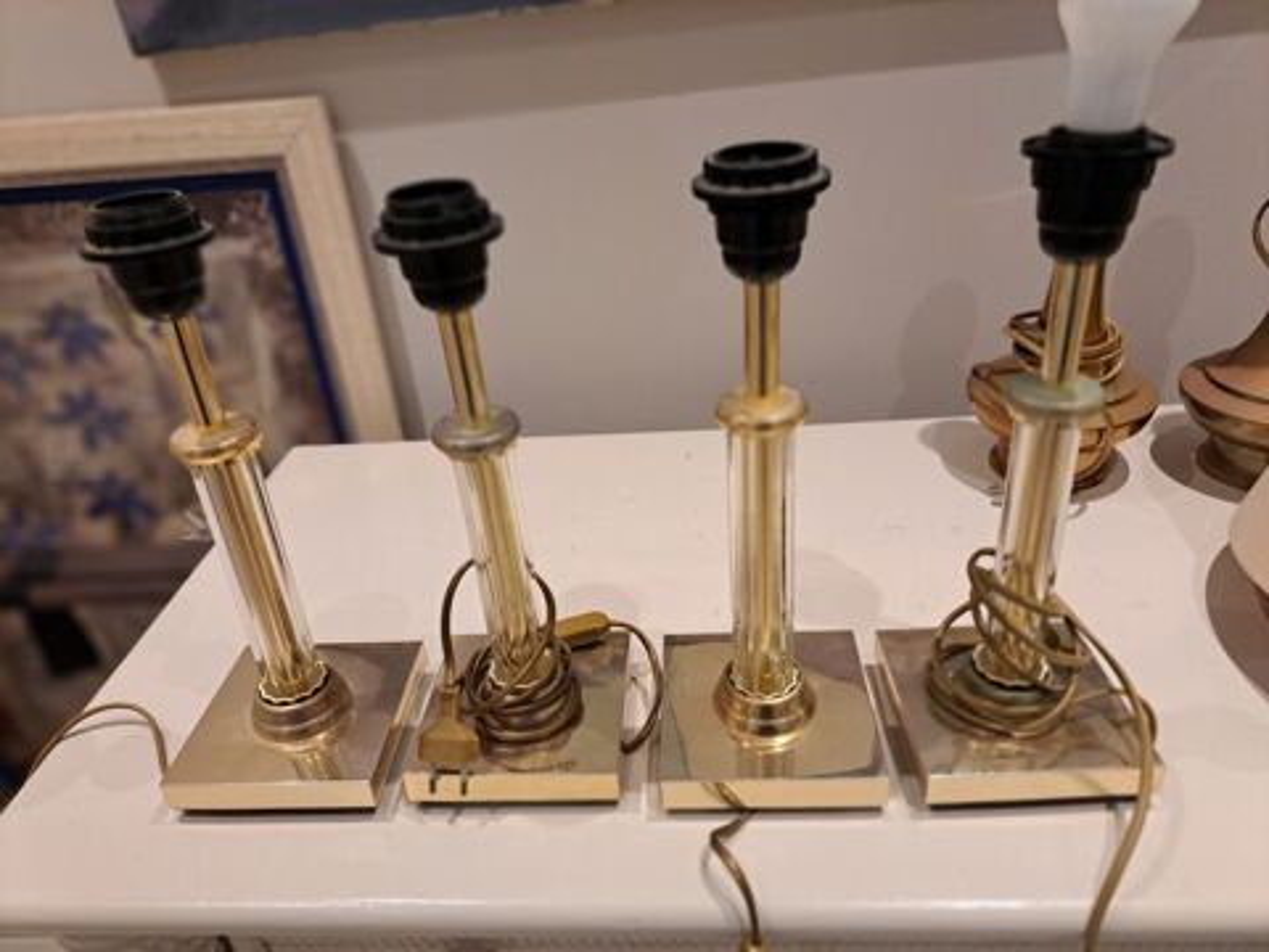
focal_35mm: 24
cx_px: 634
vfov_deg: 56.8
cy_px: 476
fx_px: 880
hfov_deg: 71.6
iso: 125
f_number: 1.8
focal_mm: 5.23
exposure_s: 1/50
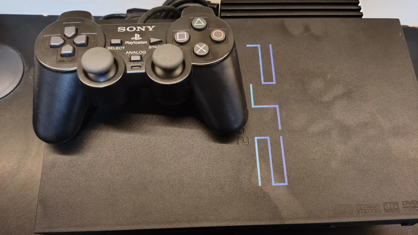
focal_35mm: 29
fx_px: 321
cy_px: 133
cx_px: 208
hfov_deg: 66.1
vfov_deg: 40.1
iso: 640
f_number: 1.5
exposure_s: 1/24
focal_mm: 4.95
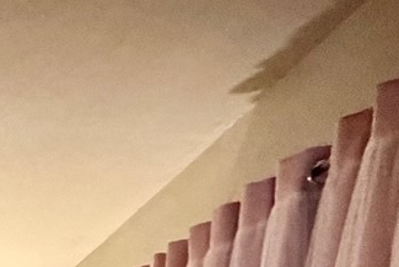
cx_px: -436
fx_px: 954
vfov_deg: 12.3
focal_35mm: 86
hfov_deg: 16.6
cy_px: 656
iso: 2000
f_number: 2.2
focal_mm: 2.22
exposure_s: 1/30
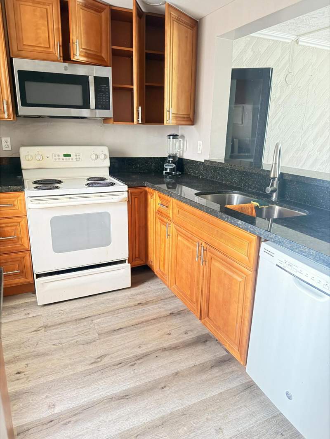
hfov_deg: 56.8
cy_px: 220
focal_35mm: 24
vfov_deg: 71.6
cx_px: 165
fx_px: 305
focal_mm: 6.76
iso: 1250
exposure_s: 1/30
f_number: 1.78
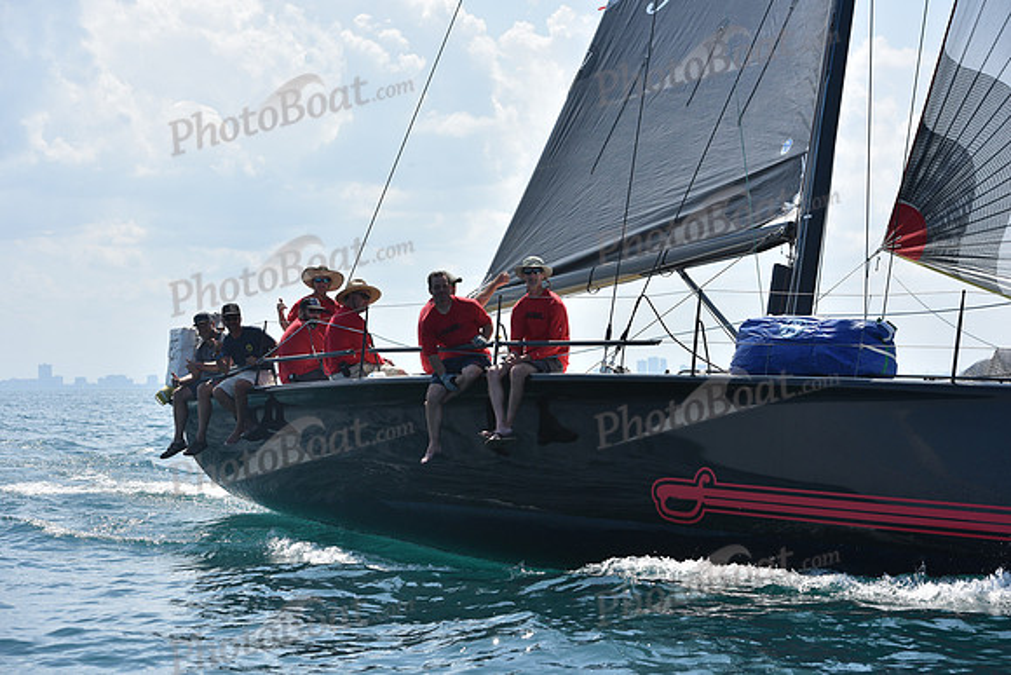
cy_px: 338
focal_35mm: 70
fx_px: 1966
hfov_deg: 28.8
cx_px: 506
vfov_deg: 19.5
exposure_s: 1/1250
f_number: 6.3
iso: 250
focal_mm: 70
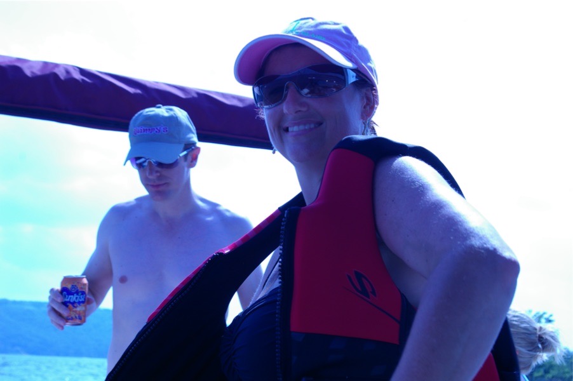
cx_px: 286
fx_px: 835
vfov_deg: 25.7
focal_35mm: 52
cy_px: 190
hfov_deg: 37.9
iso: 200
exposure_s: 1/350
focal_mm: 35
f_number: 9.5
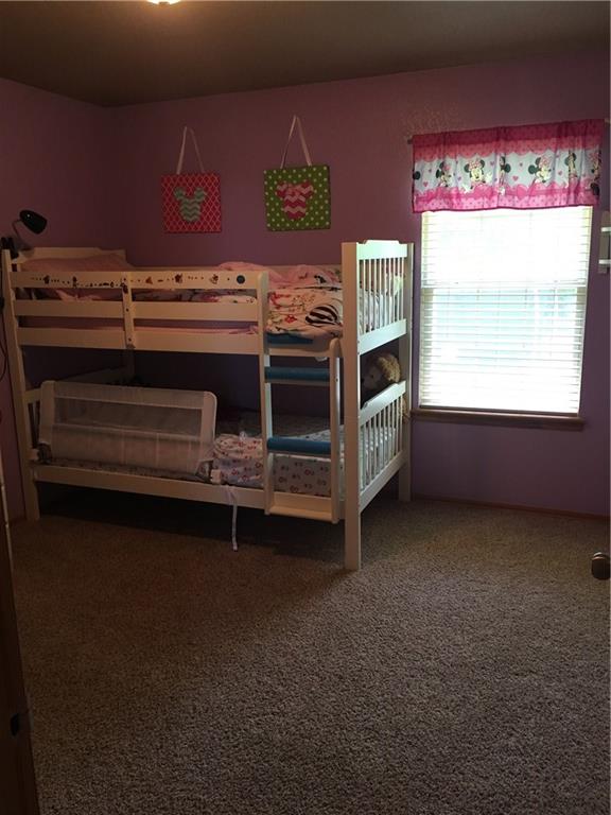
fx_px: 682
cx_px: 306
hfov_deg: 48.2
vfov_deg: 61.7
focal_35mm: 29
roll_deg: +1.3
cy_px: 408
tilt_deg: -14.5
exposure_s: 1/30
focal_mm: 4.15
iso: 100
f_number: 2.2
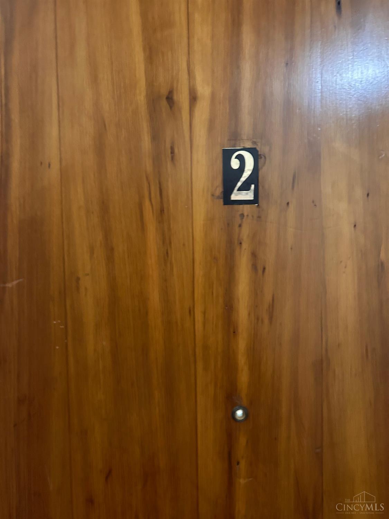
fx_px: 390
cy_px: 260
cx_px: 194
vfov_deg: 67.3
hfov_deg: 53.1
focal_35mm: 26
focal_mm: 5.7
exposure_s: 1/30
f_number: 1.5
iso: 640
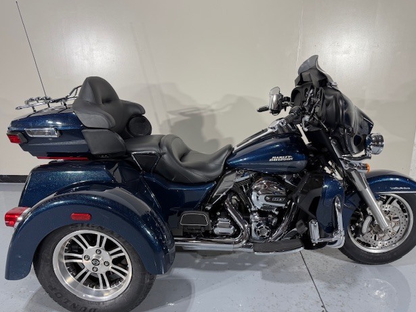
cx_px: 216
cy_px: 150
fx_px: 301
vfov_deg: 54.9
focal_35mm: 25
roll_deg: -0.6
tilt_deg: -14.8
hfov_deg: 69.3
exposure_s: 1/60
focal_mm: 6.76
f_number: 1.78
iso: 125
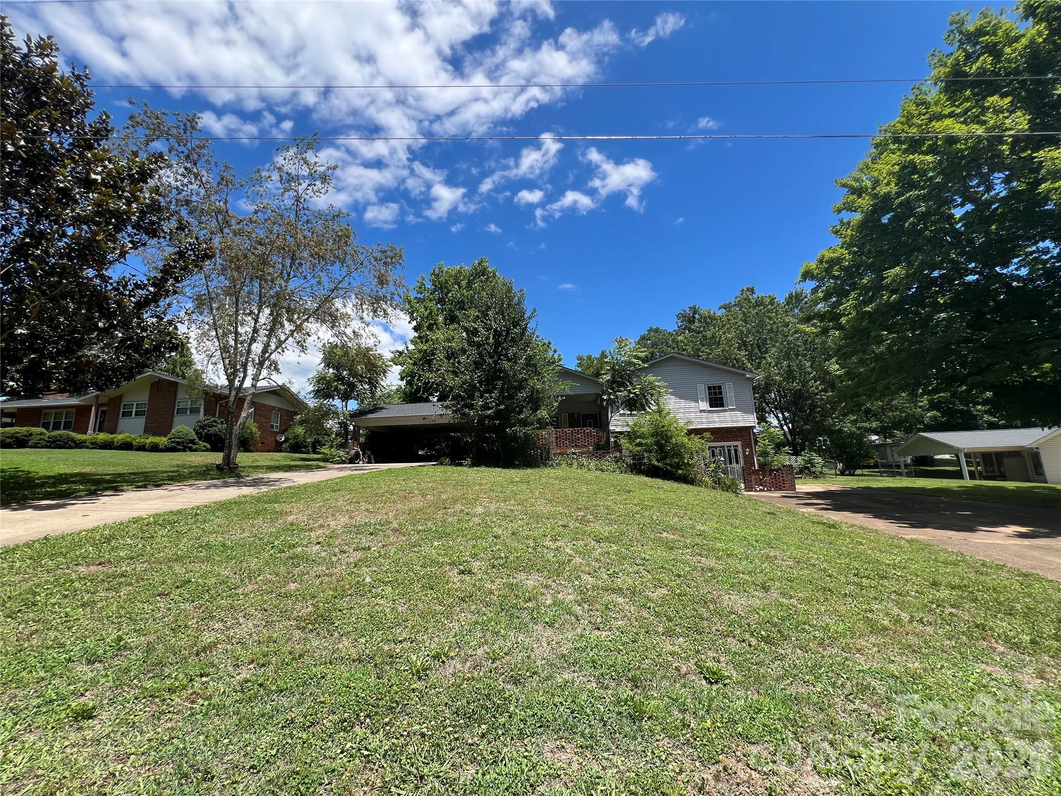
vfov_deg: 89.9
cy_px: 398
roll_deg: +2.3
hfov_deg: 106.2
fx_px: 398
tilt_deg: +10.4
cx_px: 530
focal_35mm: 13
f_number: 1.8
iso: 32
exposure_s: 1/889
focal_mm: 1.57
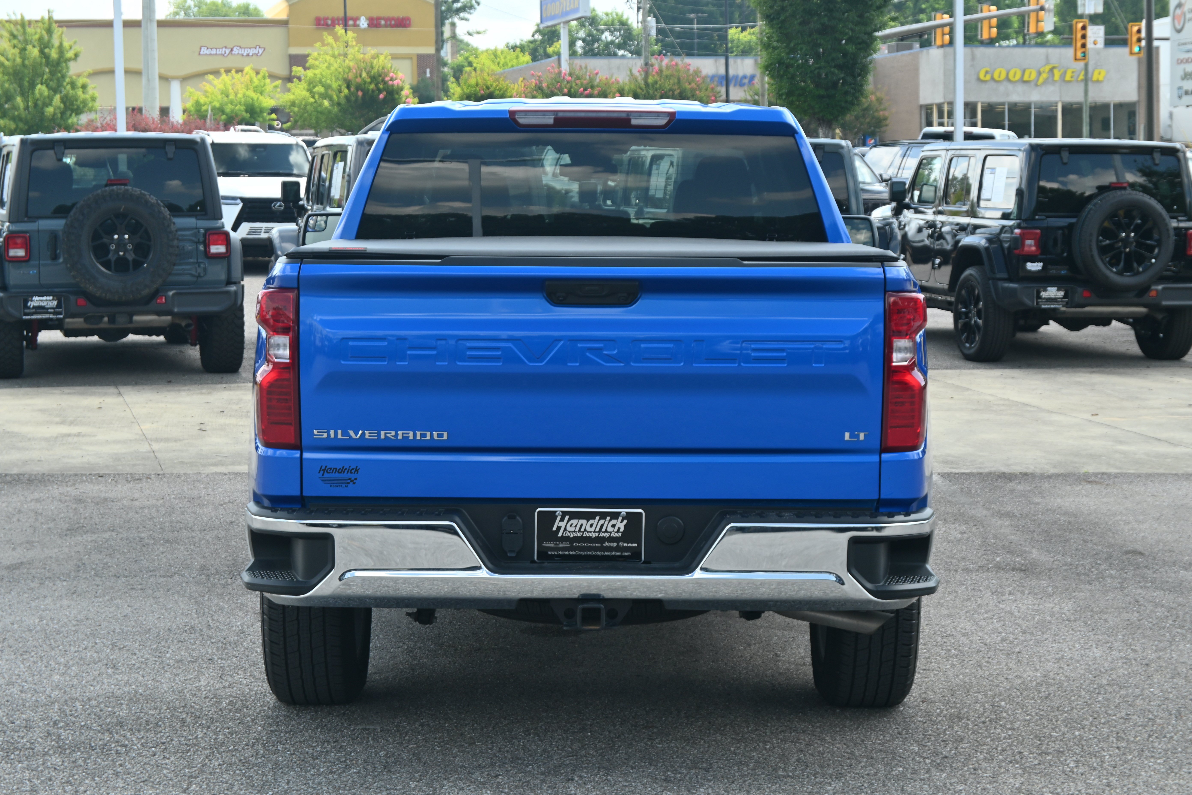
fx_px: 2483
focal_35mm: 75
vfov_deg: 18.2
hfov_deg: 27.0
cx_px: 596
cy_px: 398
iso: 110
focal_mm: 50
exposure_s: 1/80
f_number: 6.3
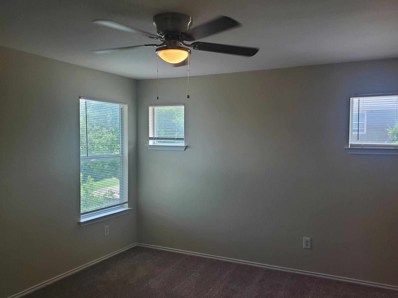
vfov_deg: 46.8
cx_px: 208
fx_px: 345
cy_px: 157
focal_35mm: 30
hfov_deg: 59.9
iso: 100
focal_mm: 4.3
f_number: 2.4
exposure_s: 1/120
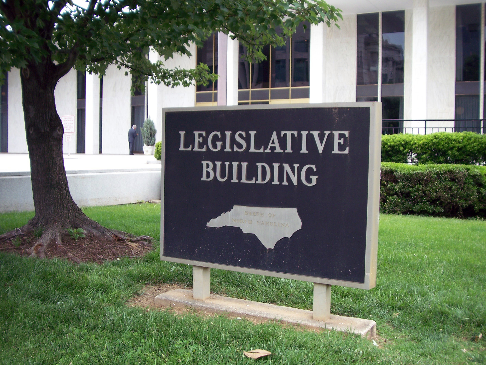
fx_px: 534
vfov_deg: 37.8
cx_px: 243
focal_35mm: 38
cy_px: 182
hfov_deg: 48.9
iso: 64
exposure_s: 1/100
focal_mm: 6.3
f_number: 3.9
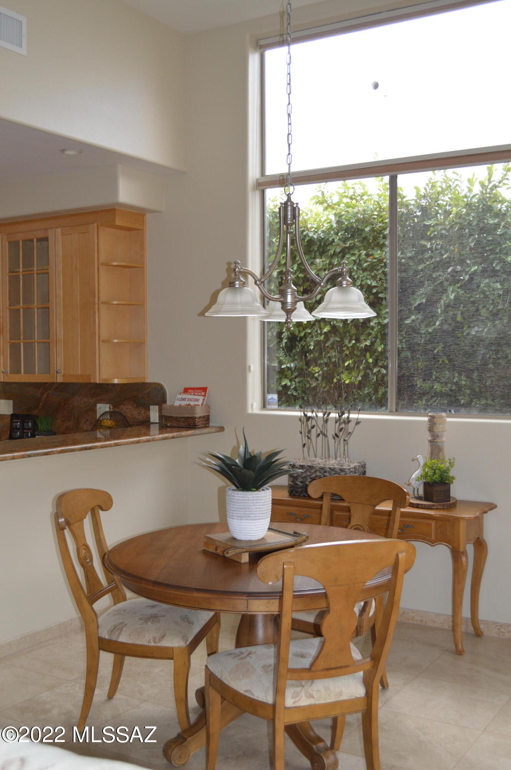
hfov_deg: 34.1
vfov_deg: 49.6
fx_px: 832
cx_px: 256
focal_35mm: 39
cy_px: 385
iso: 400
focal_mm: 26
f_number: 4.2
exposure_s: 1/100
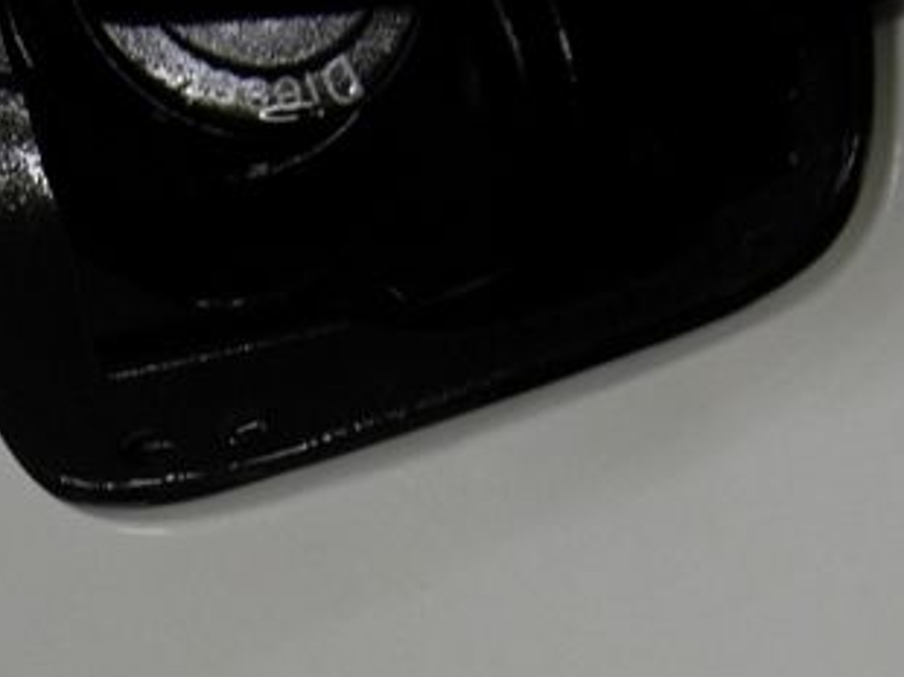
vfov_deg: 12.2
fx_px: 3105
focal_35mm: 119
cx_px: 187
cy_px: 735
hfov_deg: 16.4
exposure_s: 1/15.1
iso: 50
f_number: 2.7
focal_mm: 7.5
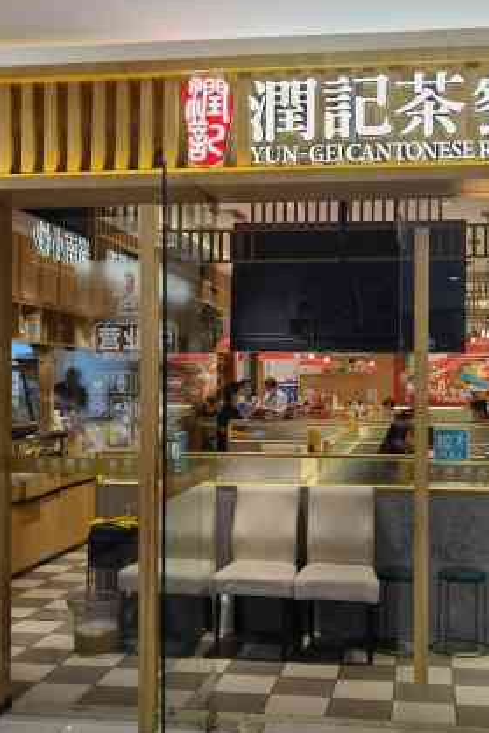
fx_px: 957
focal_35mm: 47
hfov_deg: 28.6
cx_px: 289
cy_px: 387
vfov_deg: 41.9
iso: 50
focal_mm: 6.67
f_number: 1.9
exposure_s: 1/120
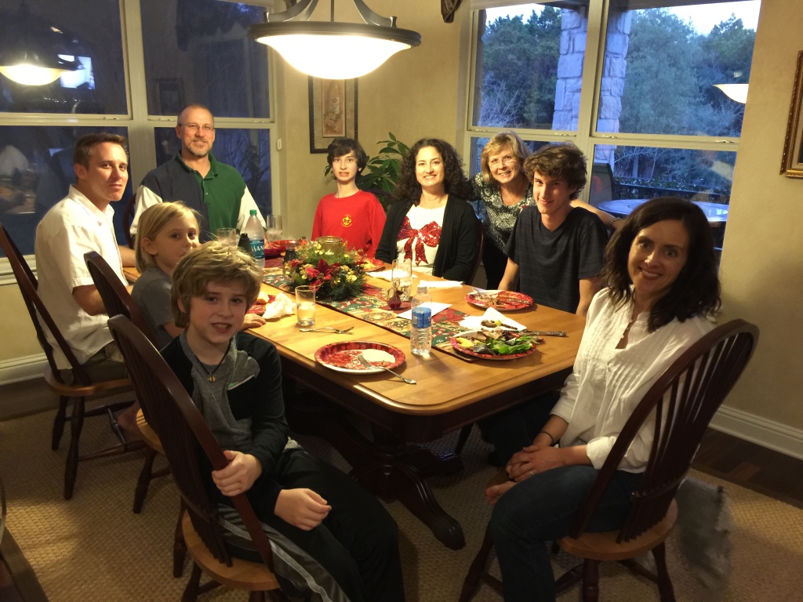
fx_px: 673
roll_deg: -2.0
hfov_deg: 61.7
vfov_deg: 48.2
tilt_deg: -13.6
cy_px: 301
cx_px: 402
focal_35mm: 29
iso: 80
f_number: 2.2
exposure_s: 1/4
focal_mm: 4.15
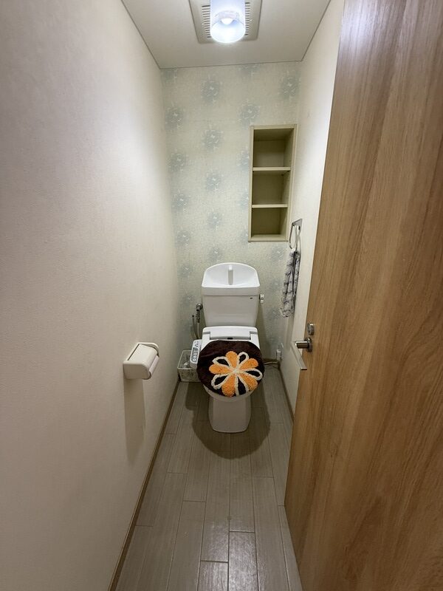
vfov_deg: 102.1
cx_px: 222
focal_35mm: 14
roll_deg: +0.6
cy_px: 296
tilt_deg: -19.8
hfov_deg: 85.7
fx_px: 239
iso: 320
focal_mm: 2.22
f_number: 2.2
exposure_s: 1/60
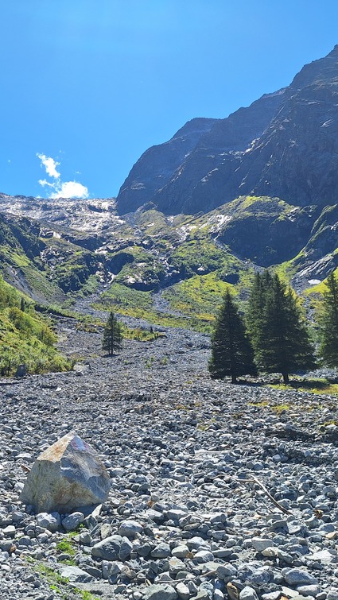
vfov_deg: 58.0
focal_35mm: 34
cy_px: 300
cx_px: 77
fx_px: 541
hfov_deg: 33.8
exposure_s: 1/2299
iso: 40
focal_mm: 5.54
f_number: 1.8
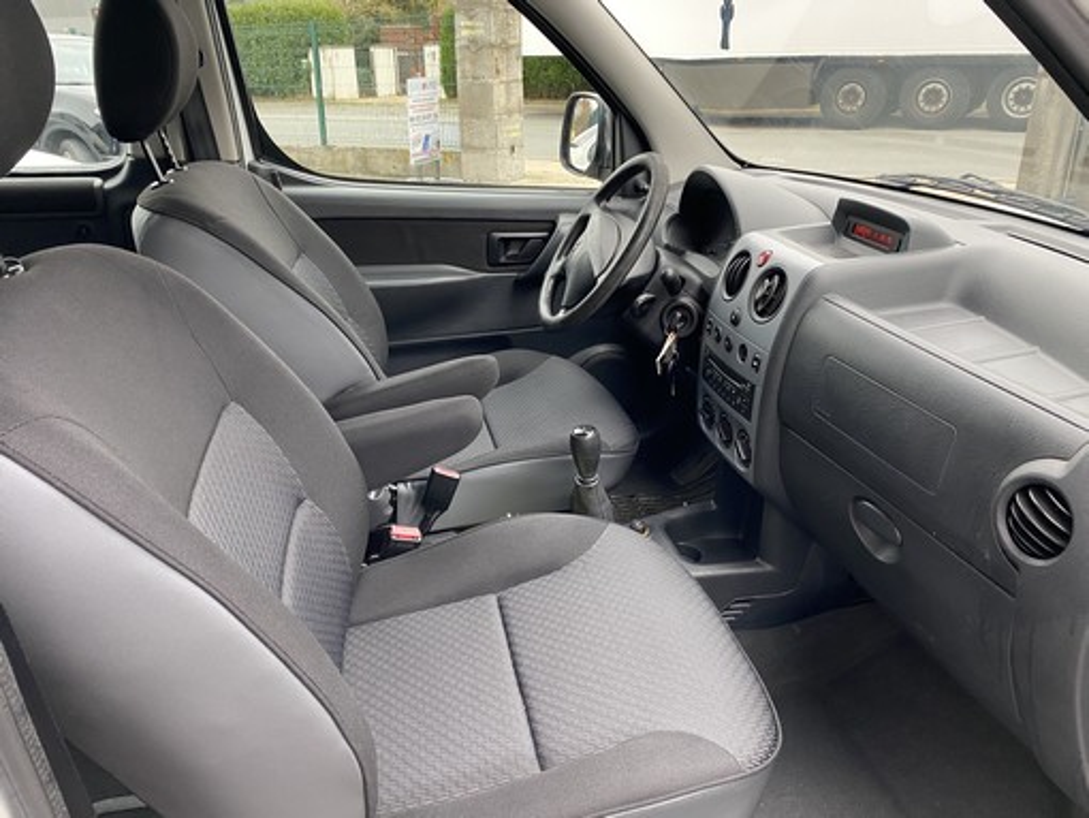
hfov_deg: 67.3
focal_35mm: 26
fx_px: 818
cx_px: 544
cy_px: 409
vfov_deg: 53.1
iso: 125
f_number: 1.8
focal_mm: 4.25
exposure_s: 1/99
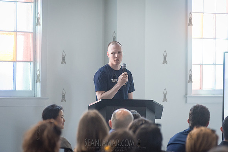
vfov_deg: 6.9
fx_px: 1267
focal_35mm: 200
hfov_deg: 10.3
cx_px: 114
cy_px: 76
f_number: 4
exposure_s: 1/320
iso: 4000
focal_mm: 200
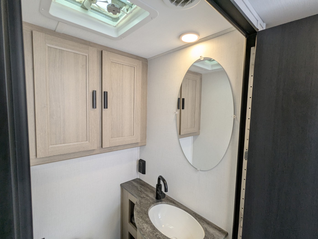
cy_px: 120
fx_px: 147
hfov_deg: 94.4
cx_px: 159
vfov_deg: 78.2
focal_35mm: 16
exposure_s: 1/58
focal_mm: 2.35
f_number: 2.2
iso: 48
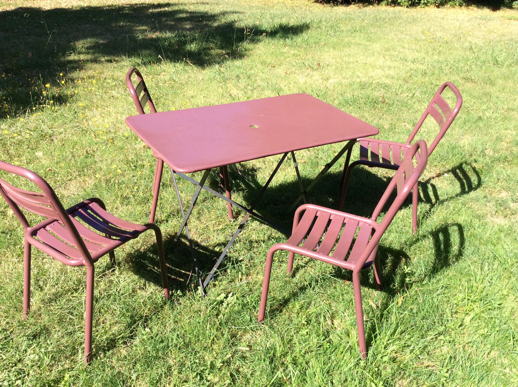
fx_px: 478
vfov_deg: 44.1
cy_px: 194
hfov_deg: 56.9
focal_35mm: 32
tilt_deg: -27.6
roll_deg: +0.3
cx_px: 259
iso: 32
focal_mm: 3.3
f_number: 2.4
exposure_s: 1/572
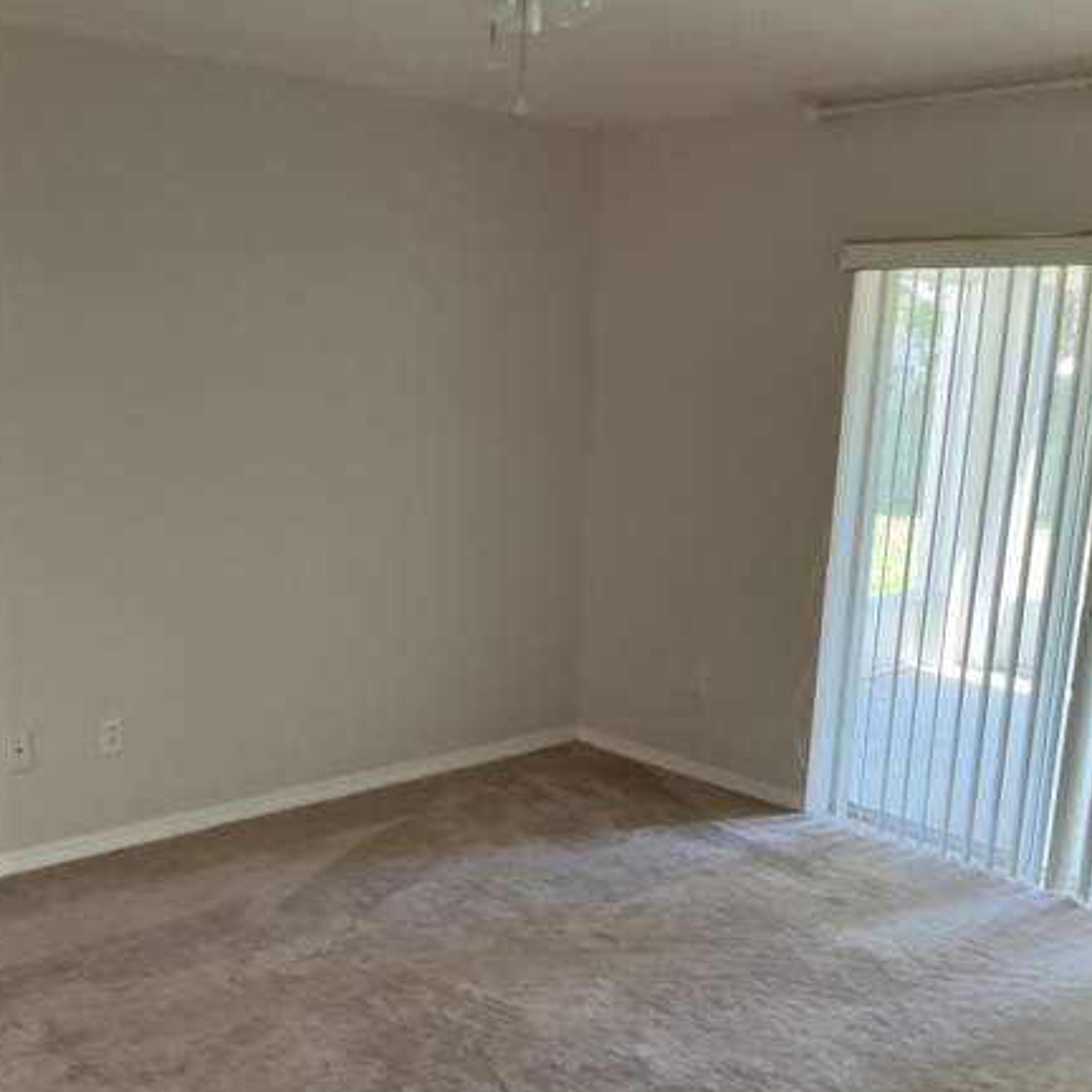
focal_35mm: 38
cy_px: 677
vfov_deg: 43.5
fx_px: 1356
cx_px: 508
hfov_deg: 43.8
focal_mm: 3
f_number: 1.8
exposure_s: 1/60
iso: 200
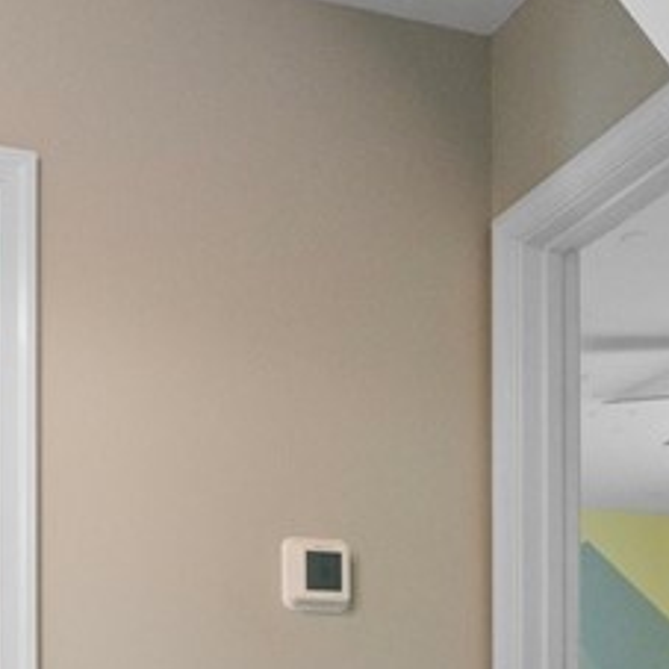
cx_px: 197
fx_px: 1246
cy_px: 921
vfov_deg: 25.0
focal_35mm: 57
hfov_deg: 29.7
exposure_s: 1/20
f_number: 7.1
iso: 1000
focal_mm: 14
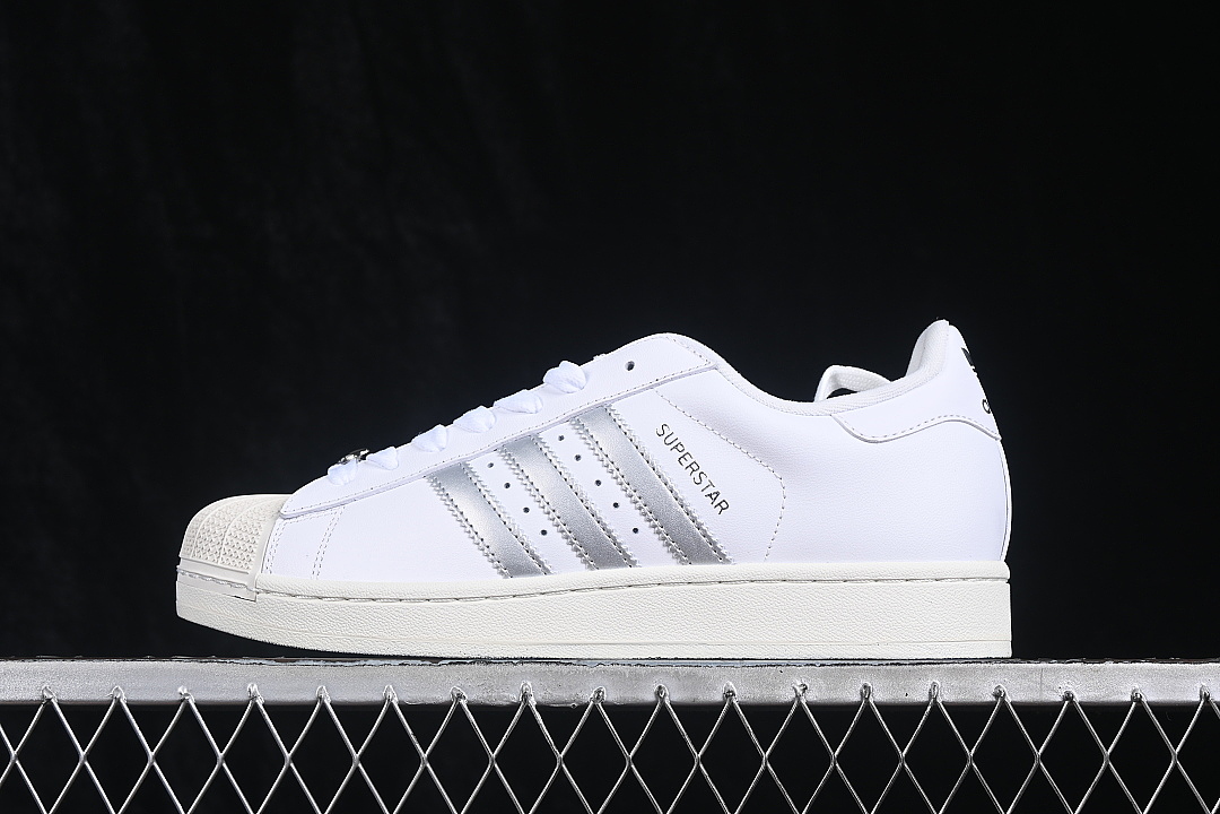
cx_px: 610
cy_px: 407
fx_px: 2541
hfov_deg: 27.0
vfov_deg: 18.2
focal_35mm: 75
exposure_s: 1/80
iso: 160
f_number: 8
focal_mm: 50
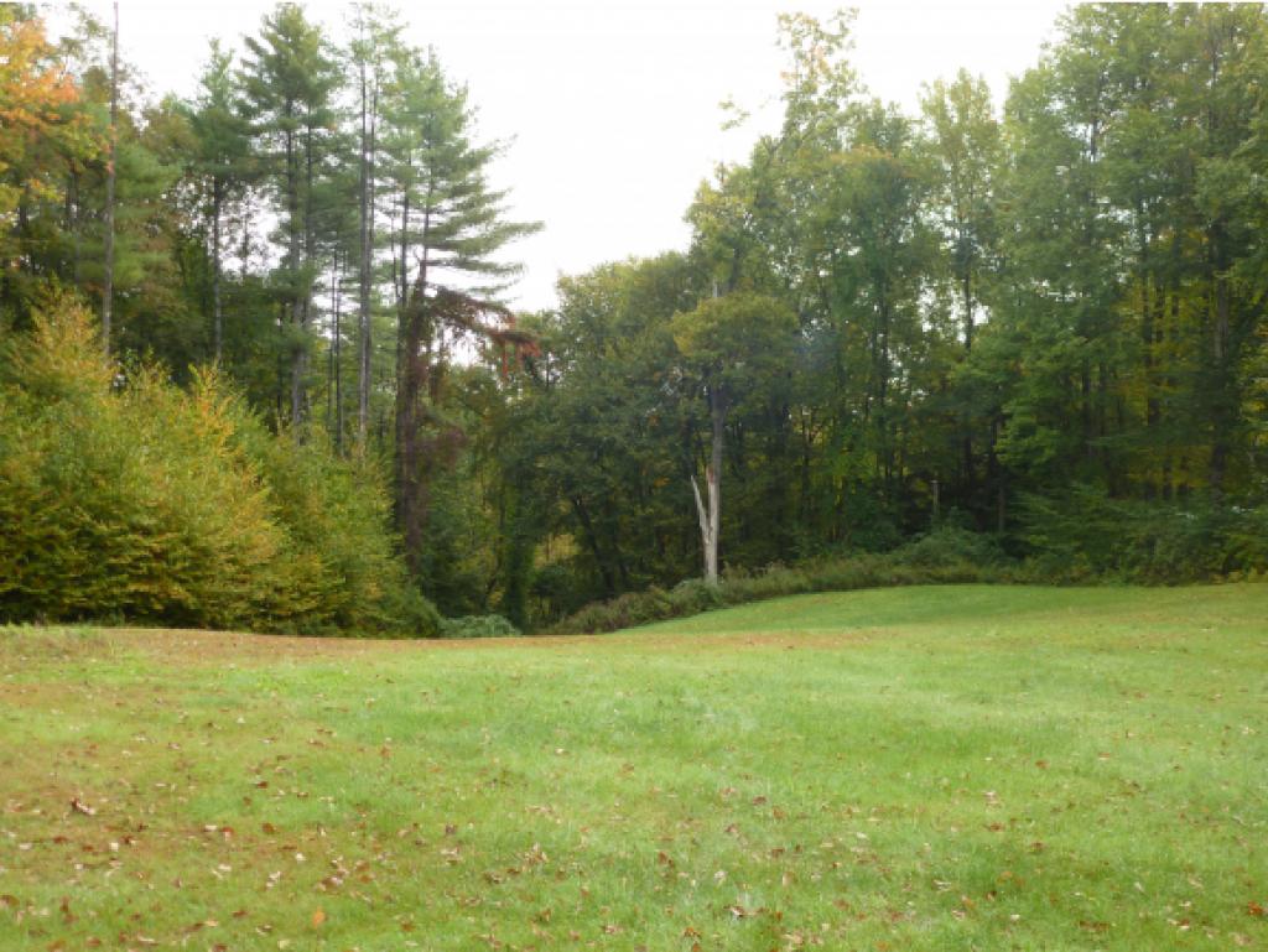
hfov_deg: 49.0
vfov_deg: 37.8
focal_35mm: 38
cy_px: 476
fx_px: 1393
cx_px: 634
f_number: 3.8
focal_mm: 6.8
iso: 100
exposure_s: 1/100
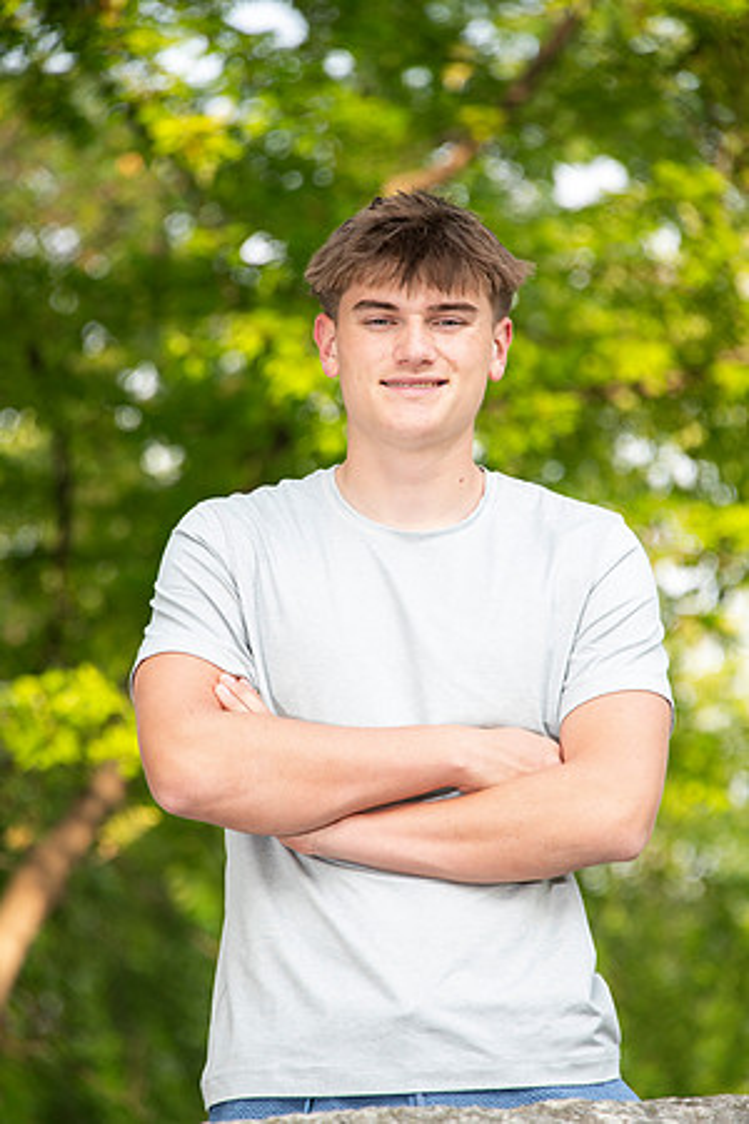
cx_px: 374
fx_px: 9362
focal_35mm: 300
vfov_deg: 6.9
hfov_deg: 4.6
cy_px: 562
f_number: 7.1
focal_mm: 300
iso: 320
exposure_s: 1/160
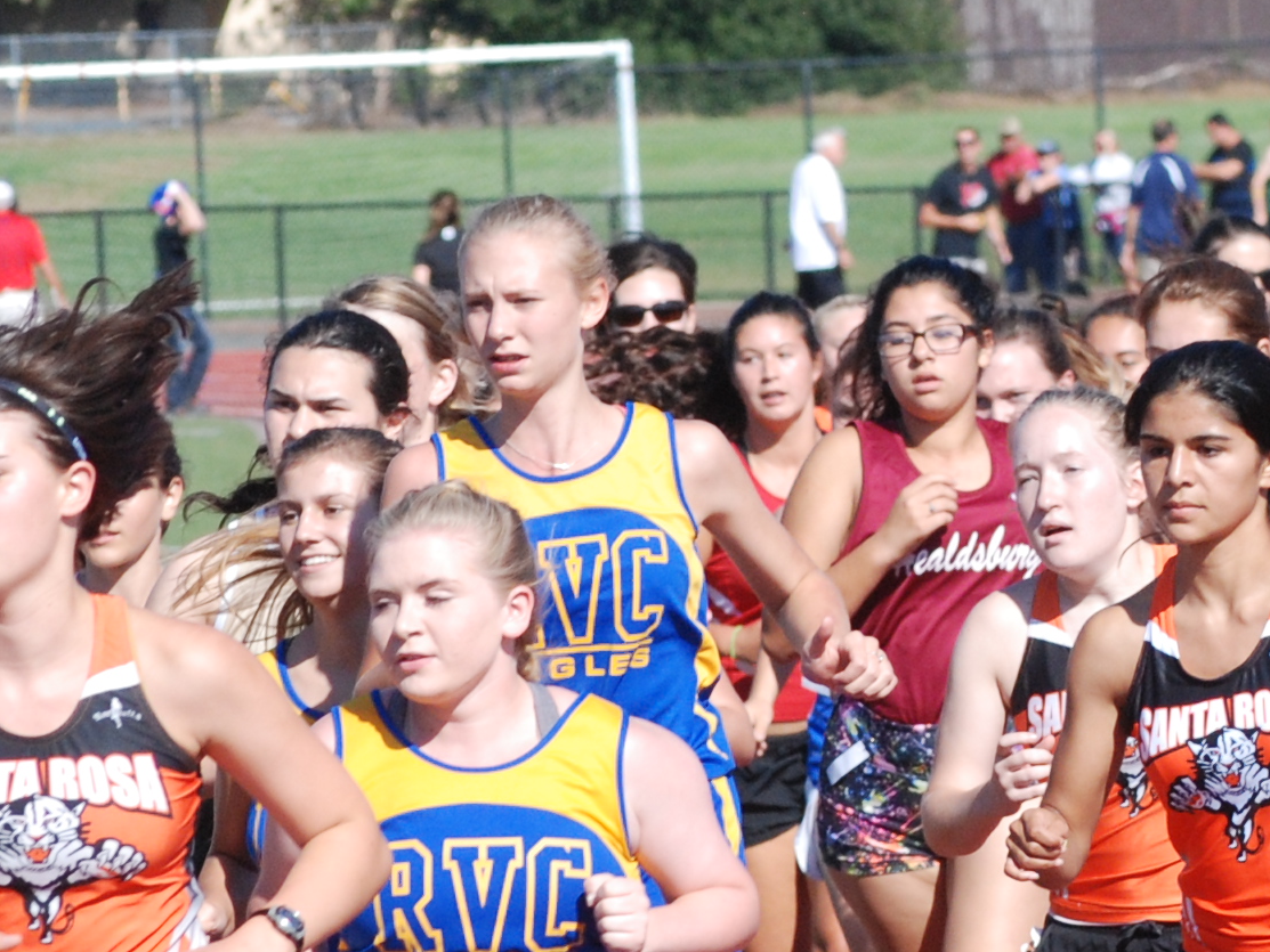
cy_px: 806
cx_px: 1143
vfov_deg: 3.4
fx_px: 15851
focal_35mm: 432
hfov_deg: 4.6
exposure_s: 1/1000
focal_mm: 86
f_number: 8
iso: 400
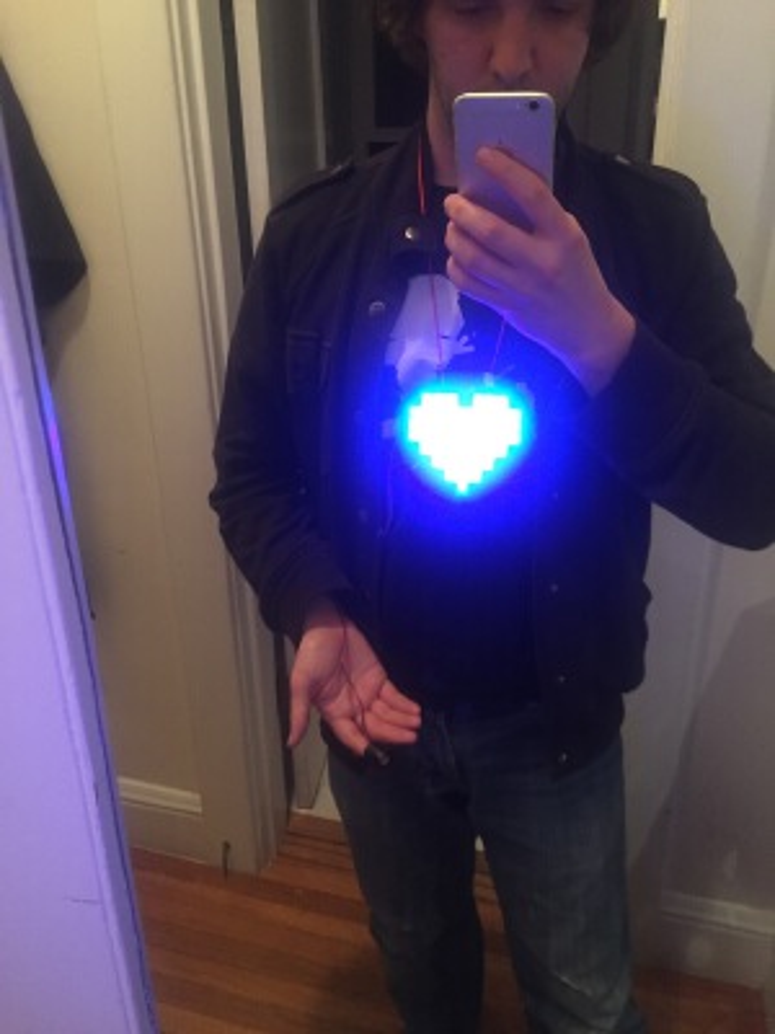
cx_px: 388
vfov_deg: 61.7
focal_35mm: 29
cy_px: 517
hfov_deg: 48.2
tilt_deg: -24.6
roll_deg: +0.9
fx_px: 866
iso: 250
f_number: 2.2
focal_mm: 4.15
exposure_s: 1/30
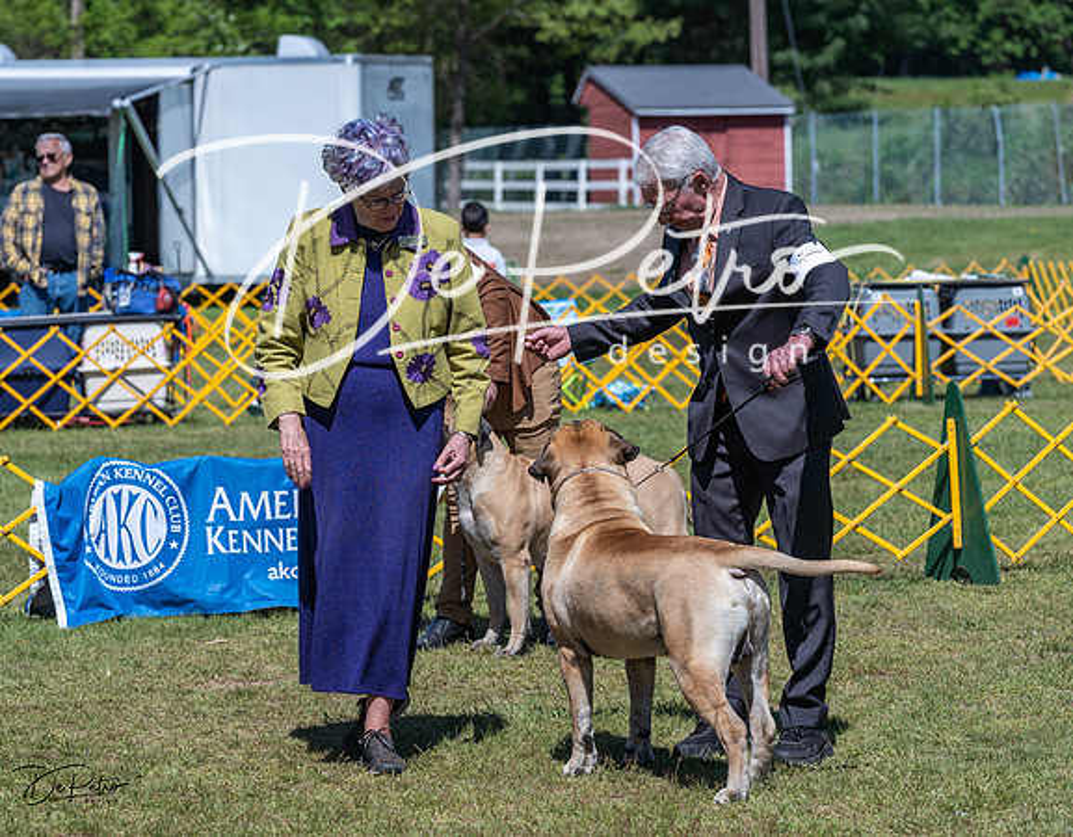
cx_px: 541
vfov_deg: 8.9
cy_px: 412
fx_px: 5388
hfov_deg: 11.4
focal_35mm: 171
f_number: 6.3
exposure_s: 1/640
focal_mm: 142
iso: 100
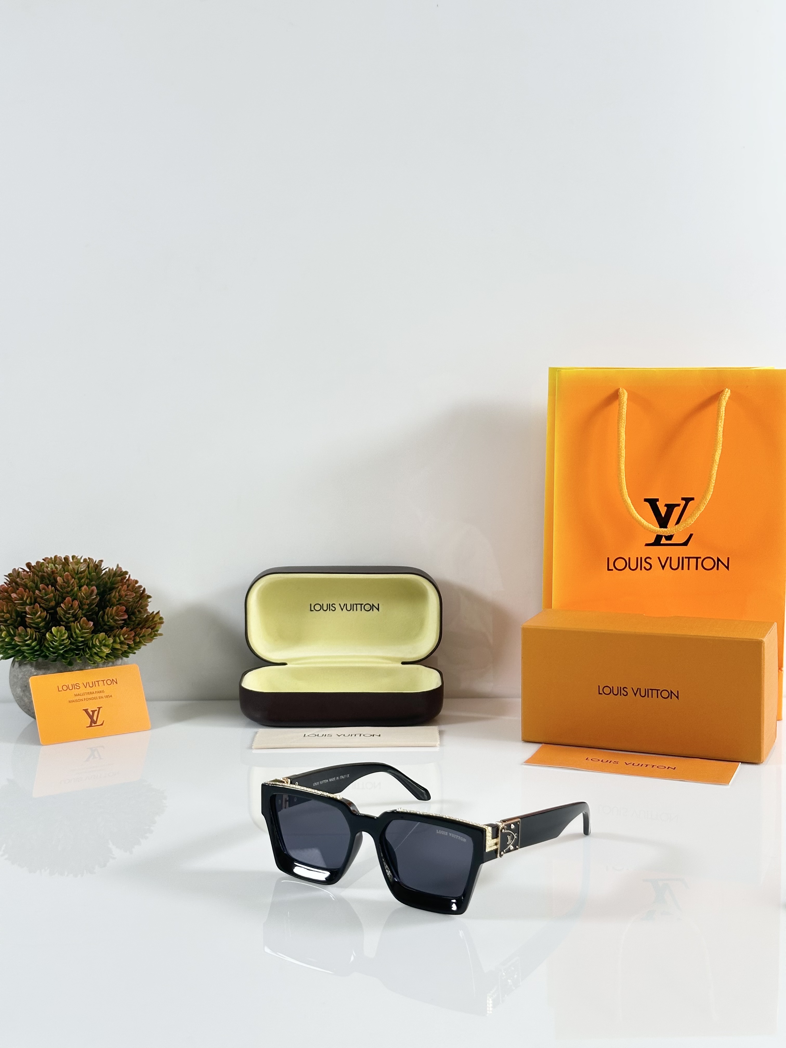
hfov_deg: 30.3
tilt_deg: -7.3
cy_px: 524
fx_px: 1453
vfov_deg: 39.7
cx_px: 393
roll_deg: +0.4
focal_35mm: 48
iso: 80
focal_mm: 6.86
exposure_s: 1/116
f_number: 1.78
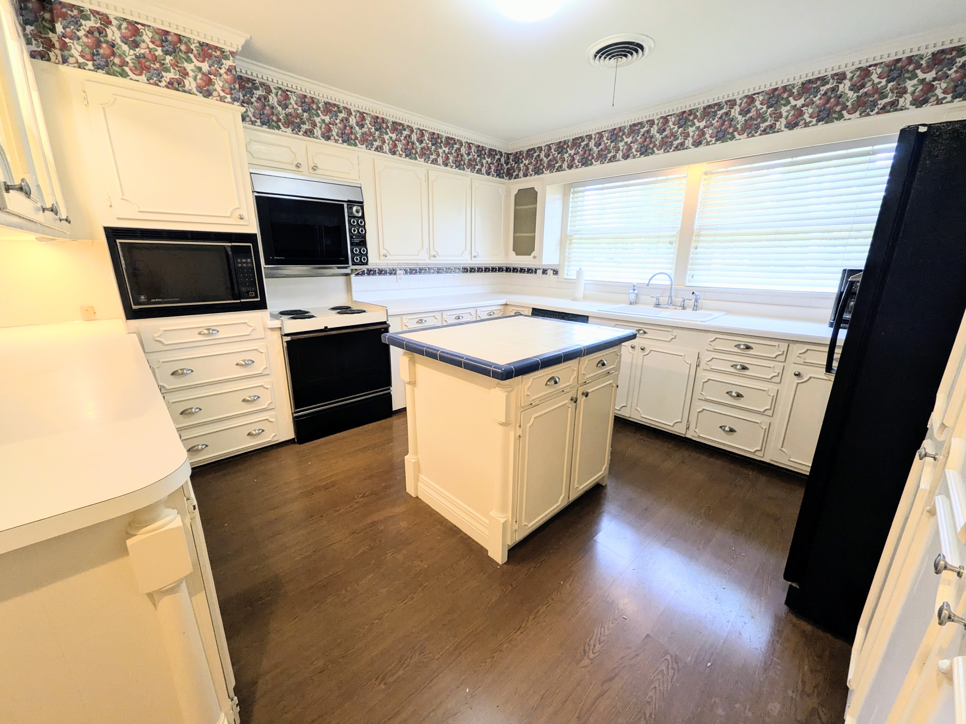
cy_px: 362
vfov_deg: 85.7
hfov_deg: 102.1
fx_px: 391
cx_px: 483
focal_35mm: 14
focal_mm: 1.85
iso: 226
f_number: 2.2
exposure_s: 1/120
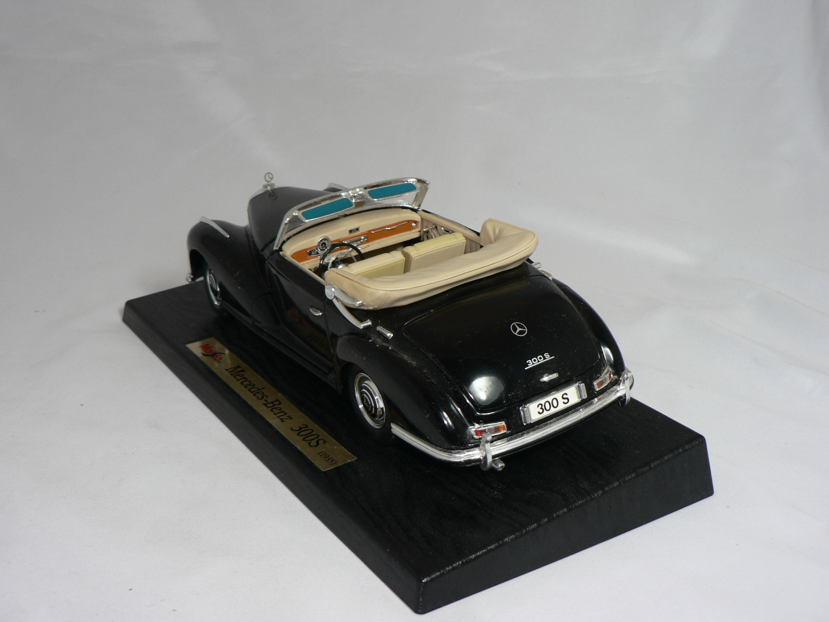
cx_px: 414
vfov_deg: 35.1
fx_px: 982
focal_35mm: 41
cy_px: 311
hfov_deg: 45.8
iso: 80
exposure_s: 1/60
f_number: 2.8
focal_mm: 6.8
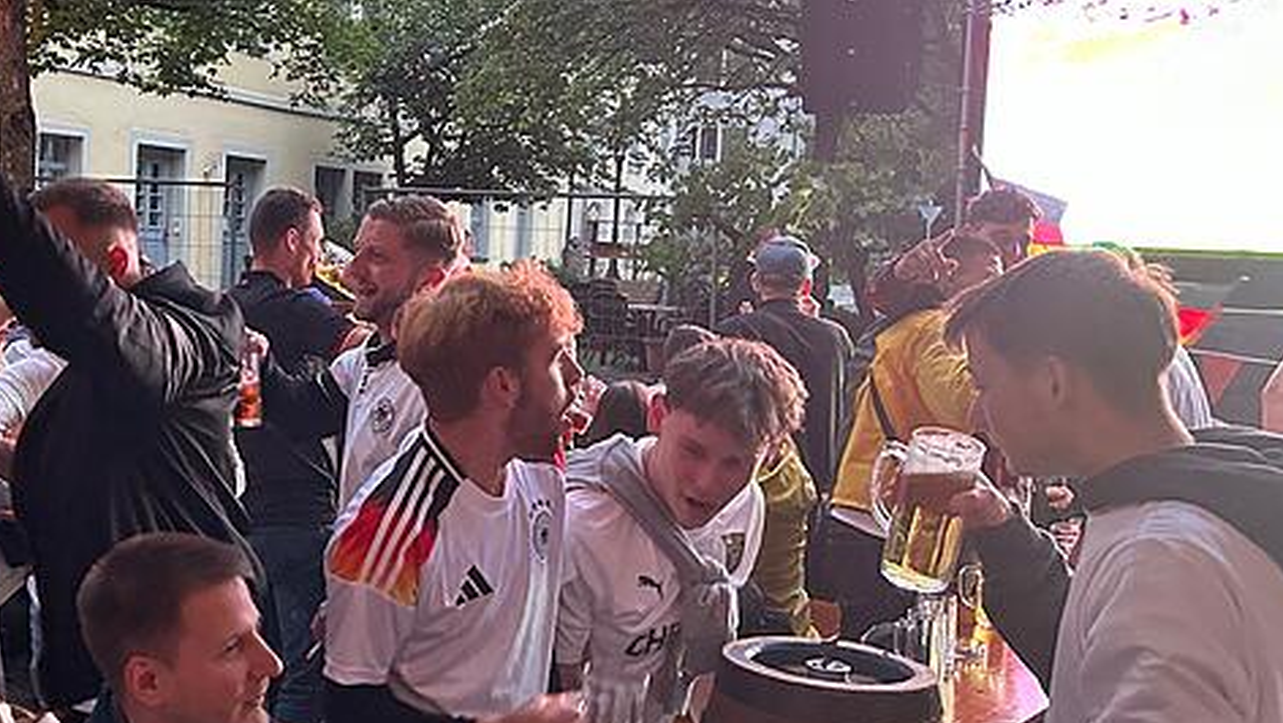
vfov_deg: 24.9
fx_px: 1634
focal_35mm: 48
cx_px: 223
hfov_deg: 40.7
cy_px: 291
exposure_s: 1/50
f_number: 1.5
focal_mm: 5.7
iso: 400
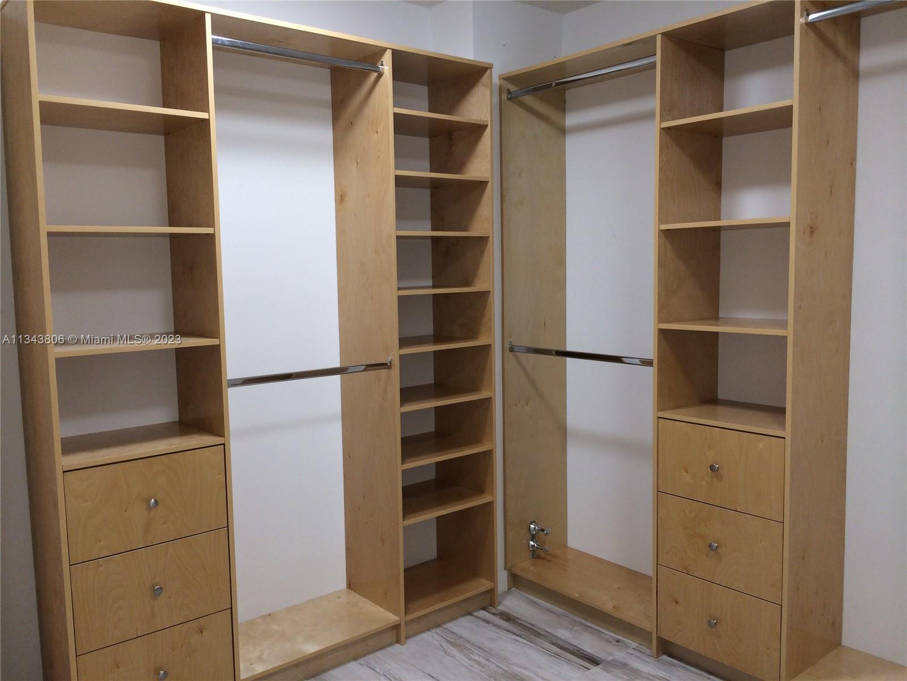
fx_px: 786
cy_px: 340
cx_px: 454
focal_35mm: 30
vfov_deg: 46.8
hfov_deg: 60.0
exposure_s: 1/30
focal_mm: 4.12
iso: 64
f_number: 2.2
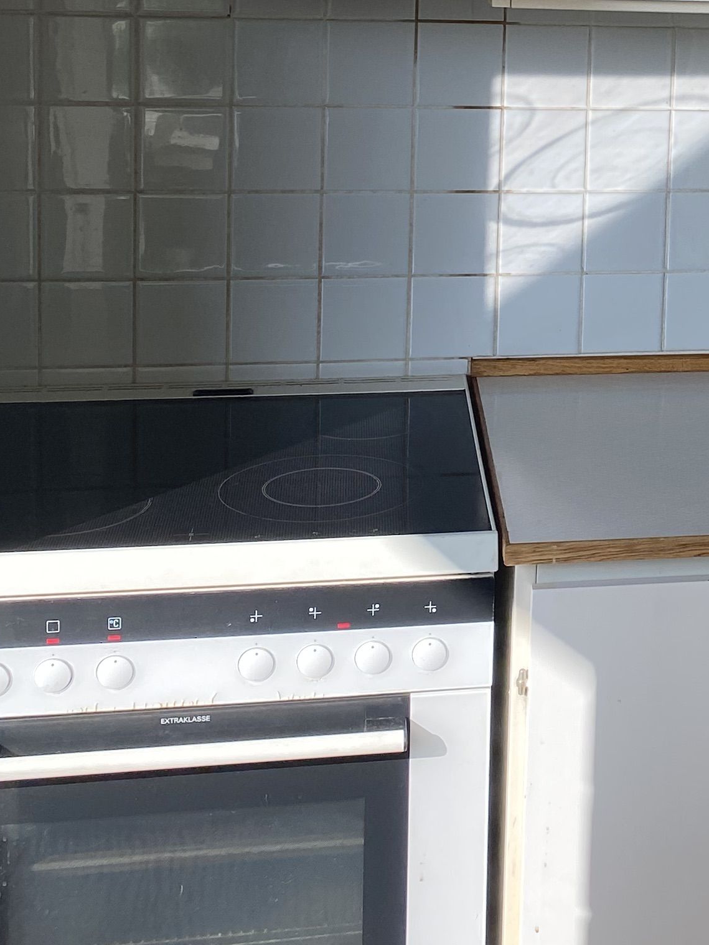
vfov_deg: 27.1
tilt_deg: -6.2
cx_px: 816
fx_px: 1885
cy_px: 89
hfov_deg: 20.2
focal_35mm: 69
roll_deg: -2.7
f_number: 1.8
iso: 32
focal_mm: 4.25
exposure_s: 1/633
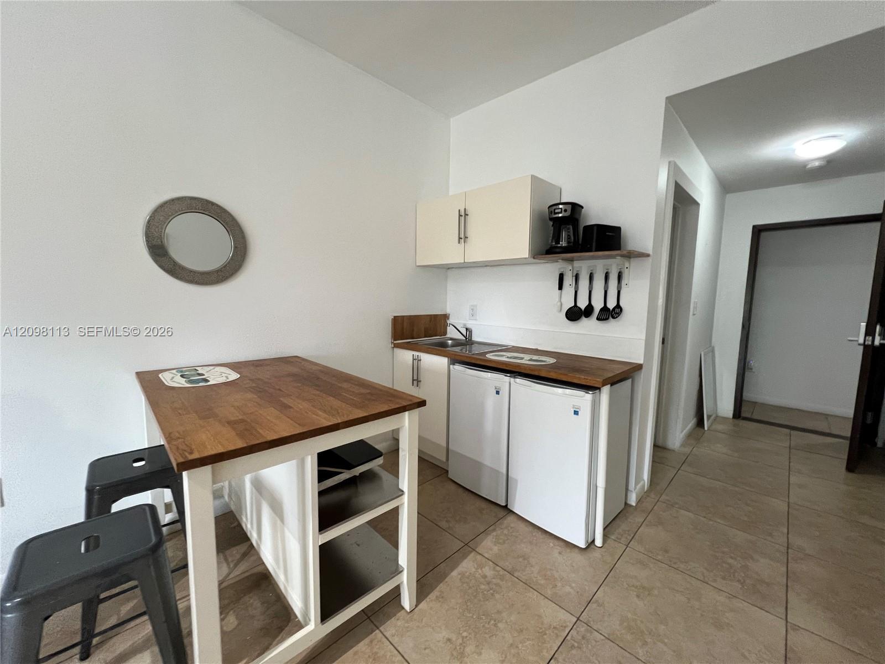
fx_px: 332
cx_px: 442
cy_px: 332
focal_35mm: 13
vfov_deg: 89.9
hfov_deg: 106.2
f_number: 1.8
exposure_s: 1/60
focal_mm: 1.57
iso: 200
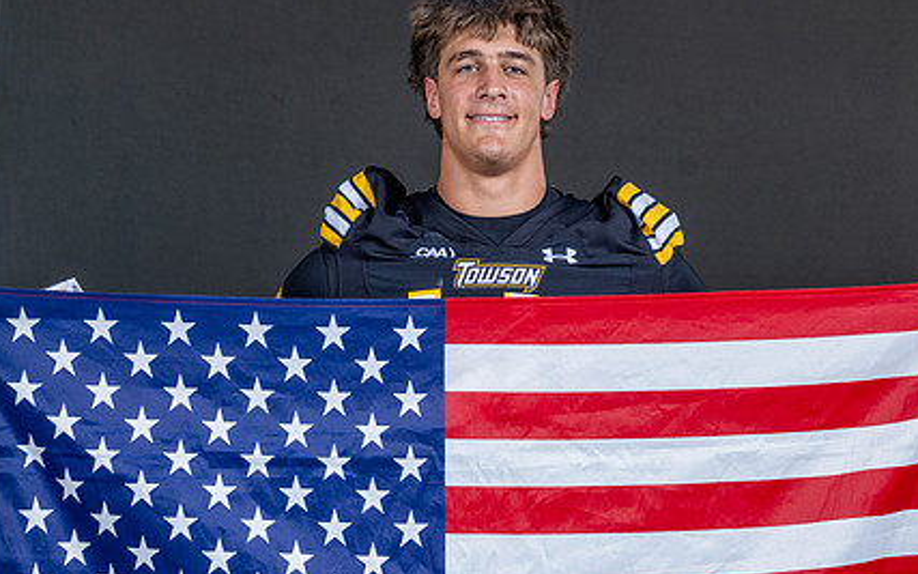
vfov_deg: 13.3
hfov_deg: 21.0
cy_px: 376
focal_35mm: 98
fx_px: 2452
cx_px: 675
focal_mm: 48
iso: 100
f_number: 7.1
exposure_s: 1/200
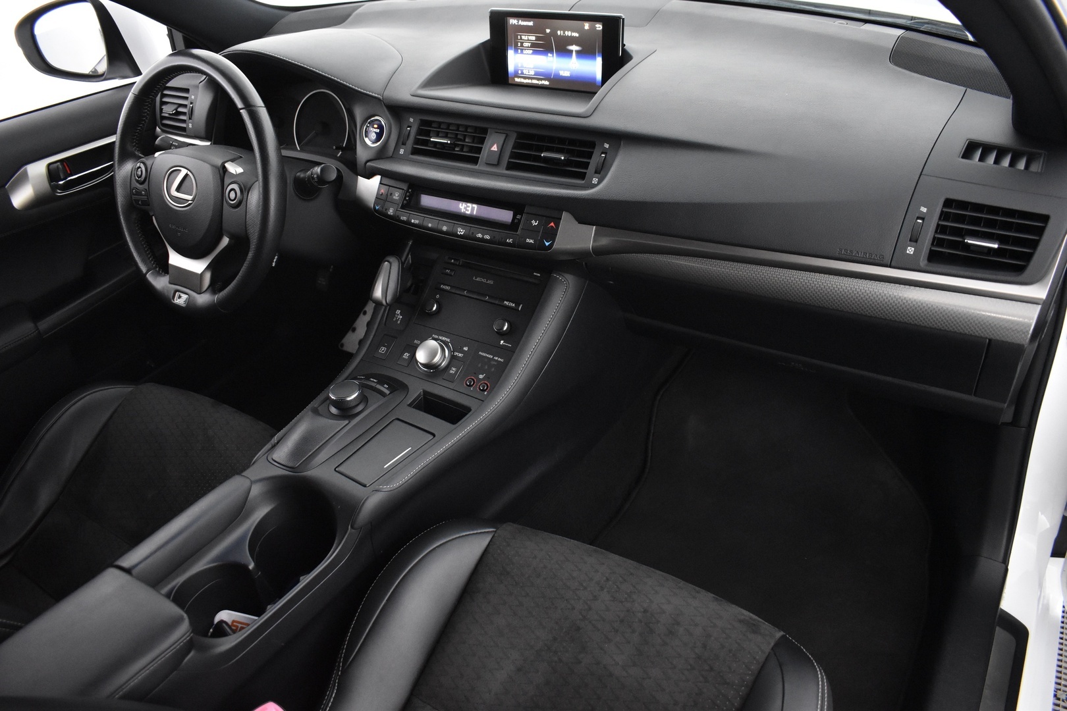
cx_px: 534
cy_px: 356
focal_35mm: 27
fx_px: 800
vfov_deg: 47.9
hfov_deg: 67.4
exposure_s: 1/30
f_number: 3.5
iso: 3200
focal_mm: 18
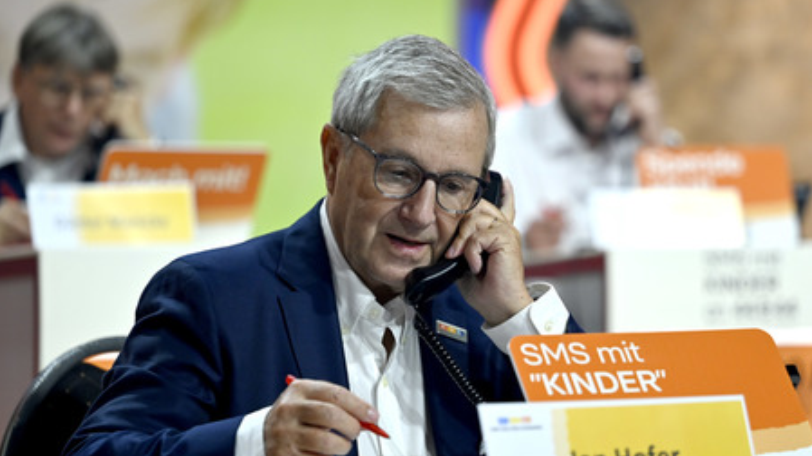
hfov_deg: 17.7
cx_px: 406
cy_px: 262
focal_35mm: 121
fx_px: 2604
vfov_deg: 10.0
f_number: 2.8
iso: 1600
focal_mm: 115
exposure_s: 1/640
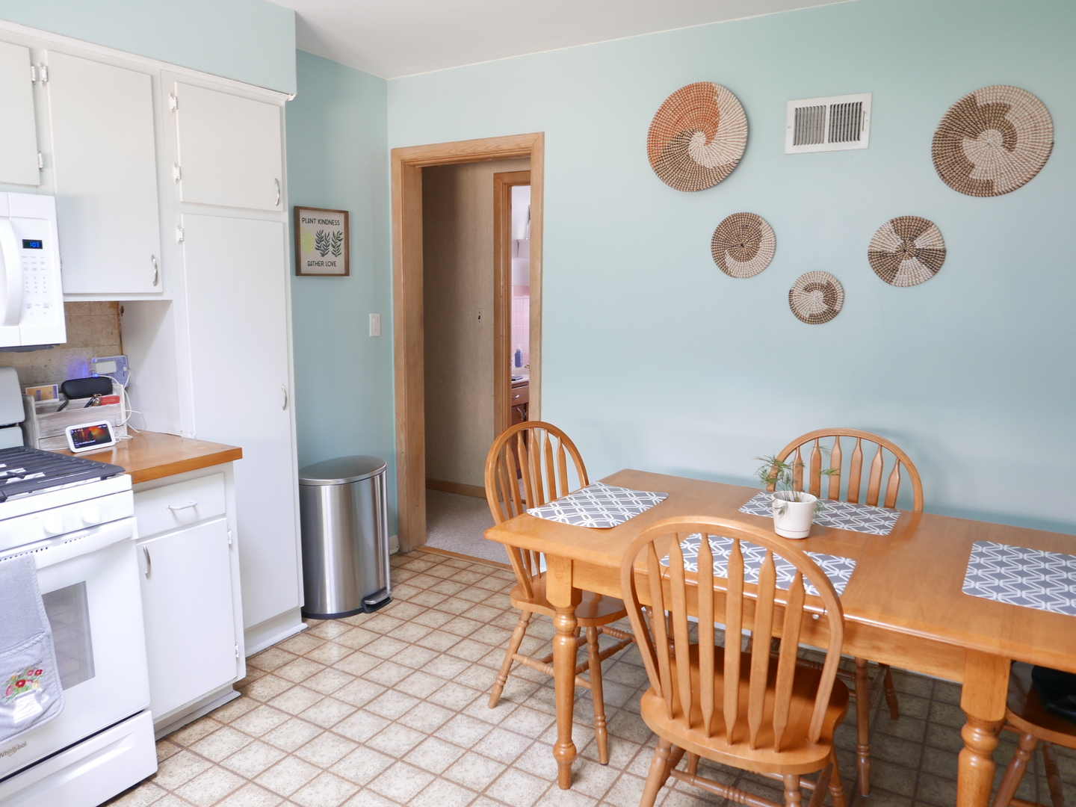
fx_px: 746
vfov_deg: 56.8
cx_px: 538
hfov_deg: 71.6
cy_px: 404
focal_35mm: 24
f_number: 1.7
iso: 200
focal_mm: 10.9
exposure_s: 1/25
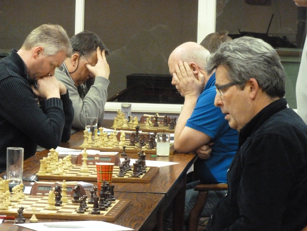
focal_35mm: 169
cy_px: 116
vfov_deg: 8.8
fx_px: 1499
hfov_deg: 11.7
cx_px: 154
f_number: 4.5
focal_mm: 27.8
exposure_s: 1/15
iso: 1250
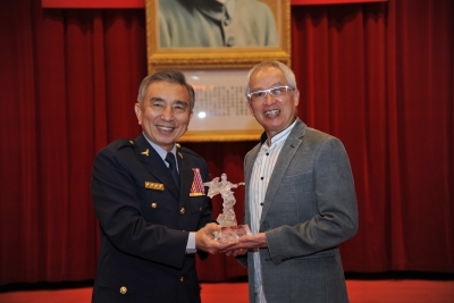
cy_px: 152
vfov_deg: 20.9
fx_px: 820
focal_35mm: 65
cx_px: 227
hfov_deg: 30.9
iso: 360
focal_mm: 65
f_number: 4
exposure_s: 1/125
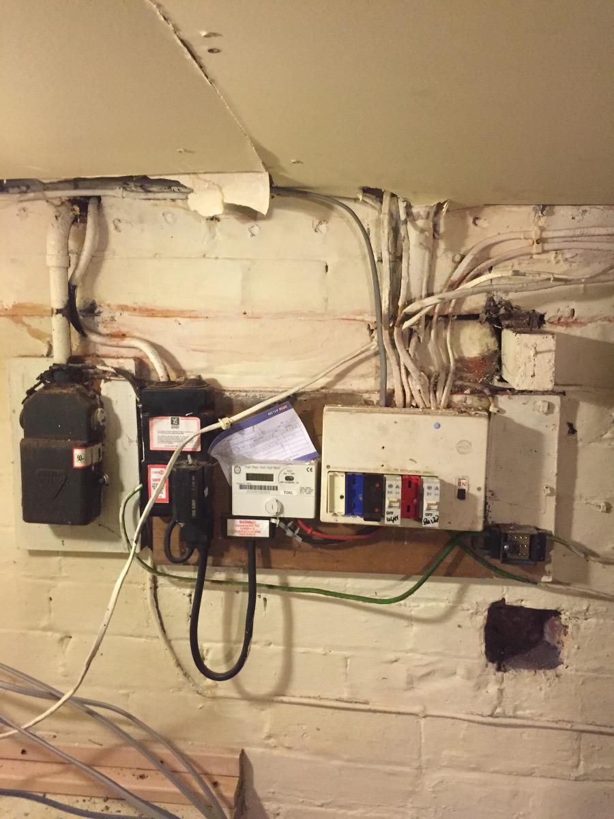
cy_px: 410
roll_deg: -0.8
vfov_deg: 61.7
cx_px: 307
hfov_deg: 48.2
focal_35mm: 29
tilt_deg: -6.7
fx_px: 686
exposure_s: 1/17
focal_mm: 4.15
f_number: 2.2
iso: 250
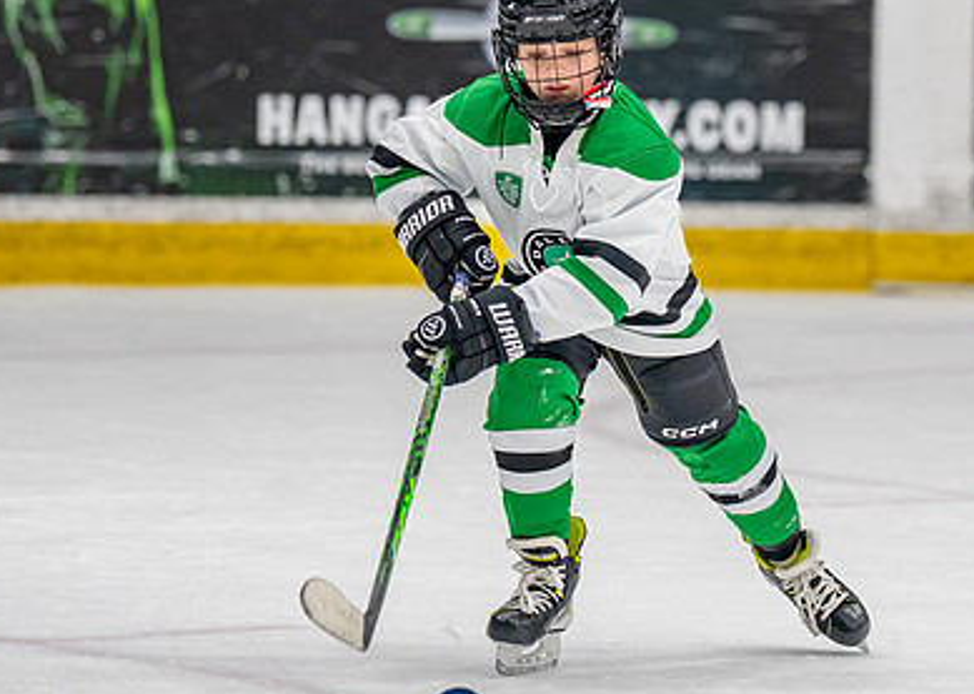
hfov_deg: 5.6
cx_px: 721
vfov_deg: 4.0
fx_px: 9893
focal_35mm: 358
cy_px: 271
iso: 1000
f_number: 2.8
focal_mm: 143
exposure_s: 1/1250
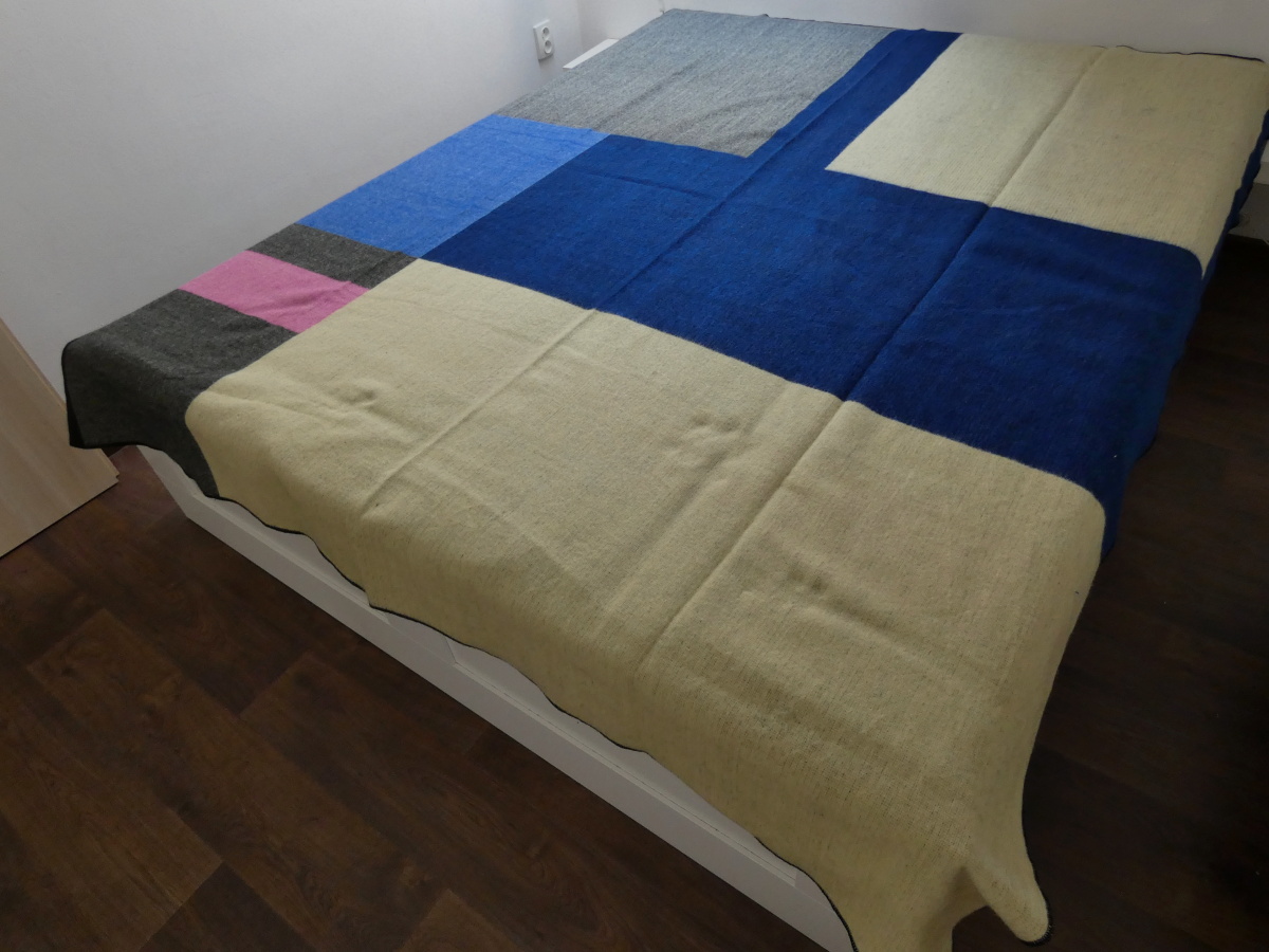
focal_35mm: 20
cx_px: 634
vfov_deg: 66.0
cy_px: 476
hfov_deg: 81.7
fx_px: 733
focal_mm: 3.6
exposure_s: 1/60
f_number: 2.8
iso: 160
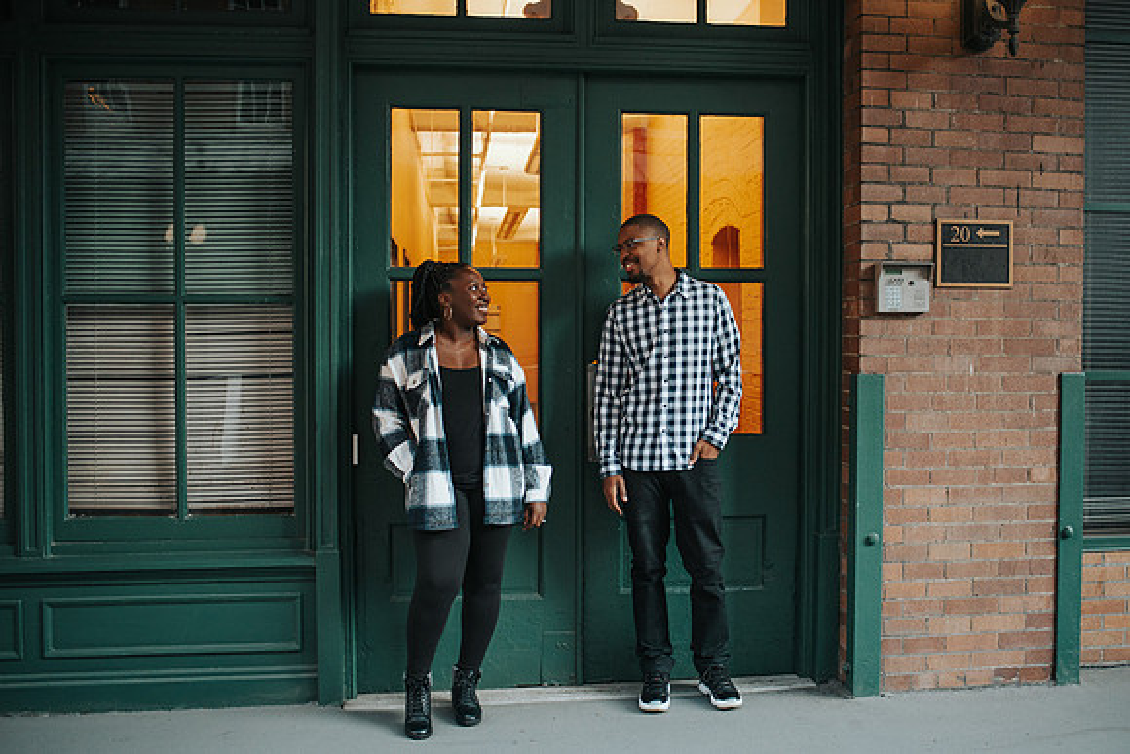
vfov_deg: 34.4
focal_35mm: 39
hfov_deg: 49.6
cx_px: 626
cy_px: 374
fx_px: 1219
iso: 1000
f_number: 1.8
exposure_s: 1/640
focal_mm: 35
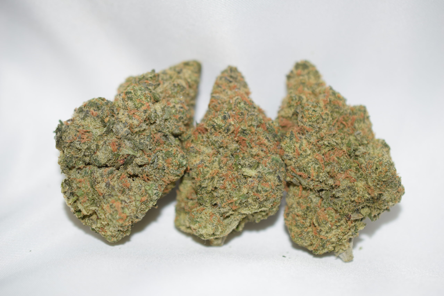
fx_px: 740
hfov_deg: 33.4
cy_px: 148
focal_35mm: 60
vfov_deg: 22.6
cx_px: 222
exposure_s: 1/60
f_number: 3.2
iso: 100
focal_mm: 40
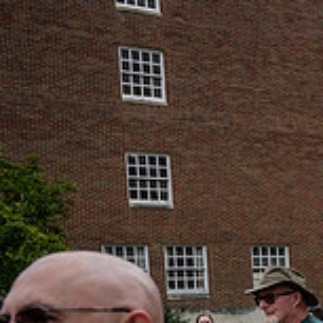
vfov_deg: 19.2
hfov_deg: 16.7
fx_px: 918
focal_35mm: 87
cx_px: 578
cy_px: 352
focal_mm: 27
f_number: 4
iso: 640
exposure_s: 1/1600
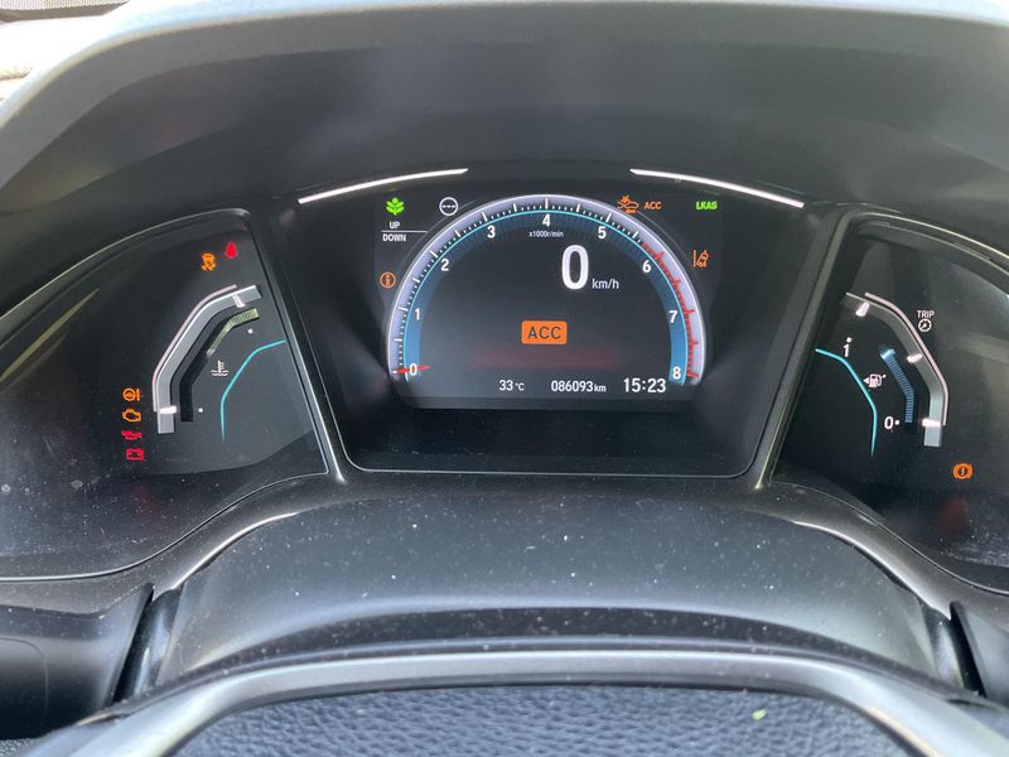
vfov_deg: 48.2
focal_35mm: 29
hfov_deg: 61.7
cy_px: 378
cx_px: 504
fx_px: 845
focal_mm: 3
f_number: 1.8
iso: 200
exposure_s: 1/60
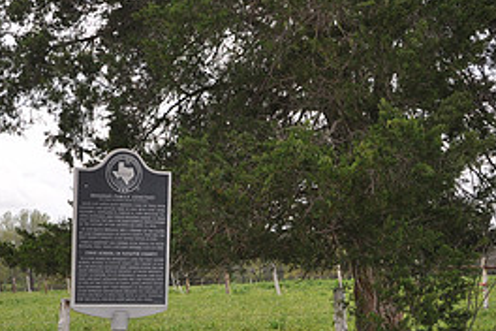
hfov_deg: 25.4
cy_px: 264
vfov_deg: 17.1
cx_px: 126
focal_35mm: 79
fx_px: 1088
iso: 200
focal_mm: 24
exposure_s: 1/200
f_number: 7.1
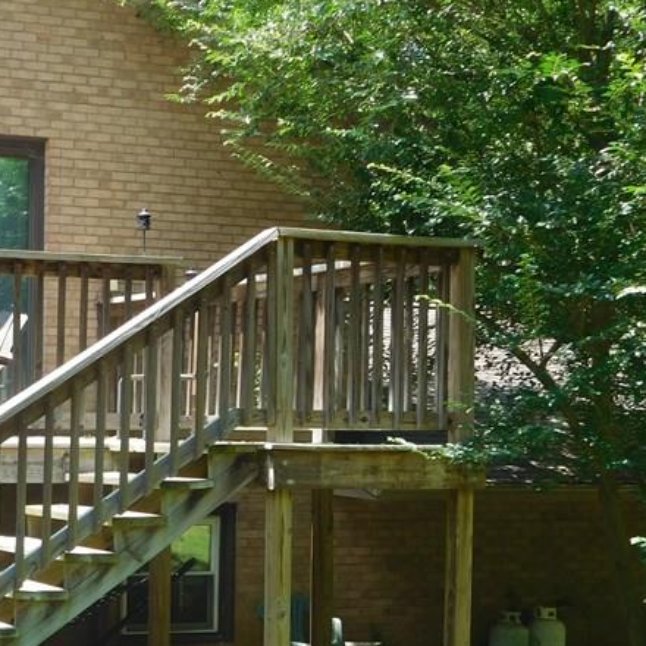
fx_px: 1562
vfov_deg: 23.3
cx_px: -78
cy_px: 418
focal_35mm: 74
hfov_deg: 22.0
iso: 125
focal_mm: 6.3
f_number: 3.5
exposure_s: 1/250
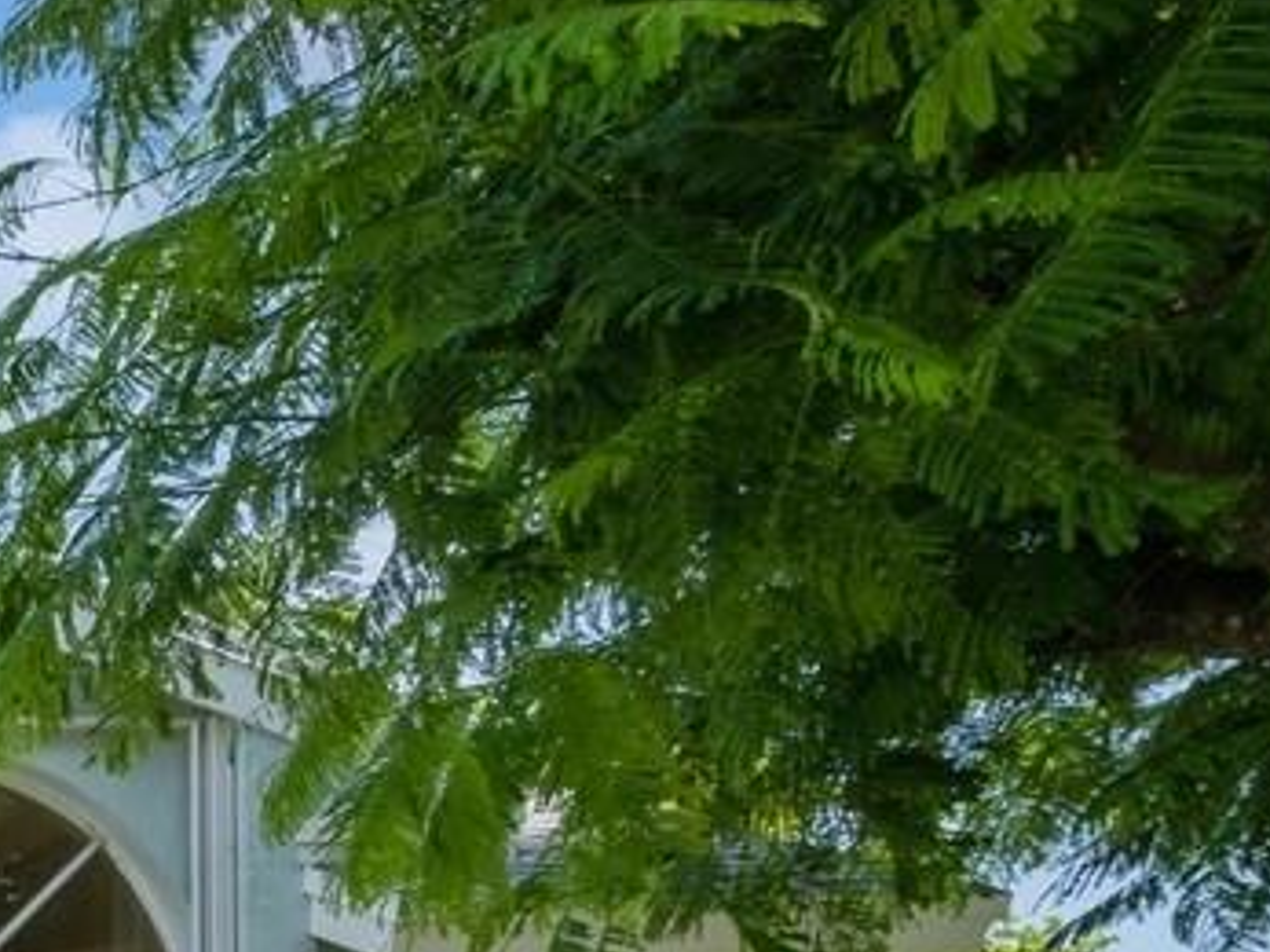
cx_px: -1369
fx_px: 2604
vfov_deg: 18.3
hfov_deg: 17.7
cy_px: 1450
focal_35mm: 71
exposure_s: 1/160
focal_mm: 16
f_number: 10
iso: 160
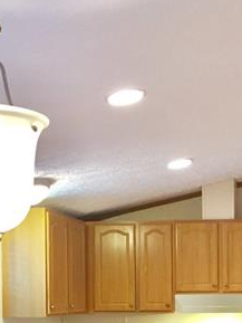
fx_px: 717
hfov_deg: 18.8
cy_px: 317
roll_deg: +0.6
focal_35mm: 77
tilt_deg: -1.5
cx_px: 228
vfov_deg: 24.3
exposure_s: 1/30
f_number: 2.2
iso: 80
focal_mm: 4.15
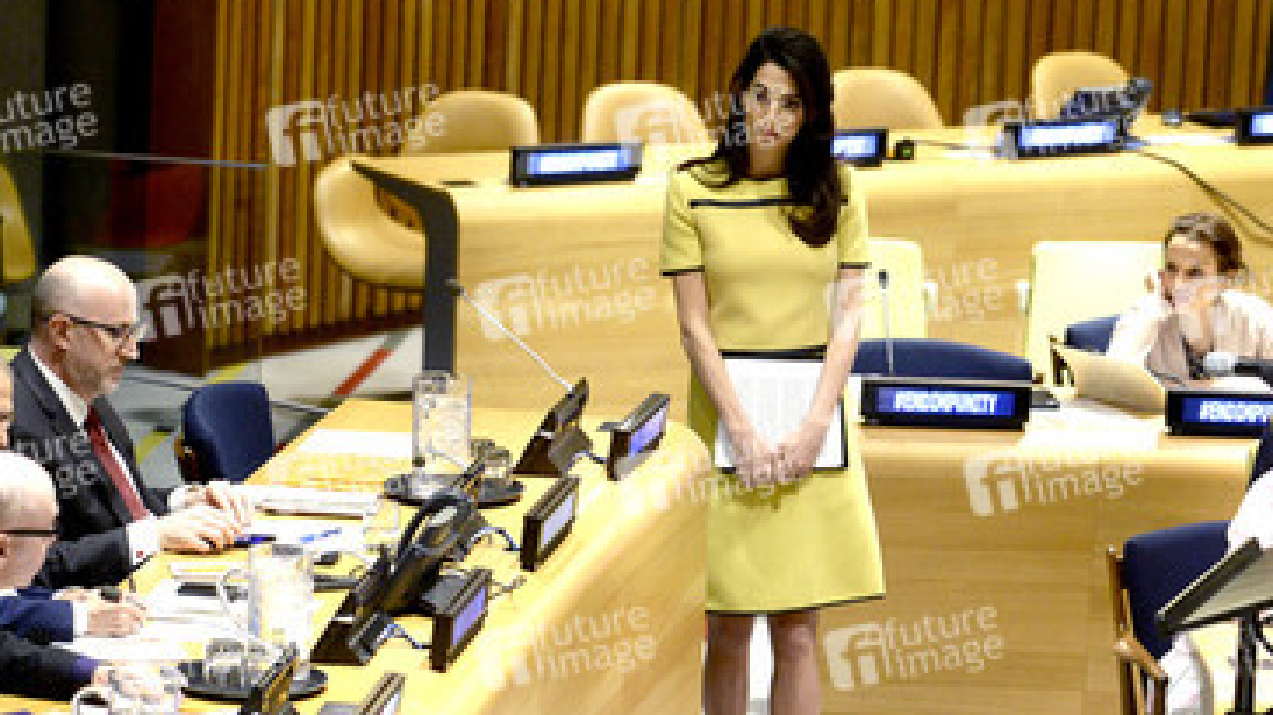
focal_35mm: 168
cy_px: 387
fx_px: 5669
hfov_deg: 12.8
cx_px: 610
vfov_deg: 7.2
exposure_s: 1/200
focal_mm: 130
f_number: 2.8
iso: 1600
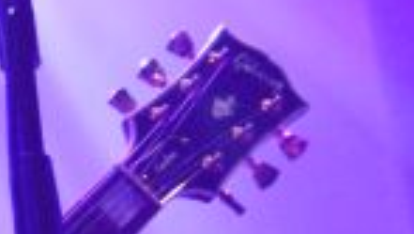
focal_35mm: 274
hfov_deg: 7.6
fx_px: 3011
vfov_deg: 4.4
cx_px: -344
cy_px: 138
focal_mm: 32
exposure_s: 1/500
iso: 6400
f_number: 3.8
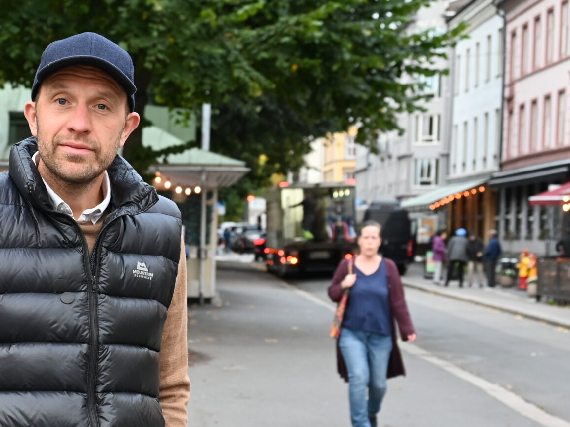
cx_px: 70
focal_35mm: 94
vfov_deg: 15.6
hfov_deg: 20.5
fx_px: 1548
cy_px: 342
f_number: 5.3
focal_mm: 44
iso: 800
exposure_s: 1/125
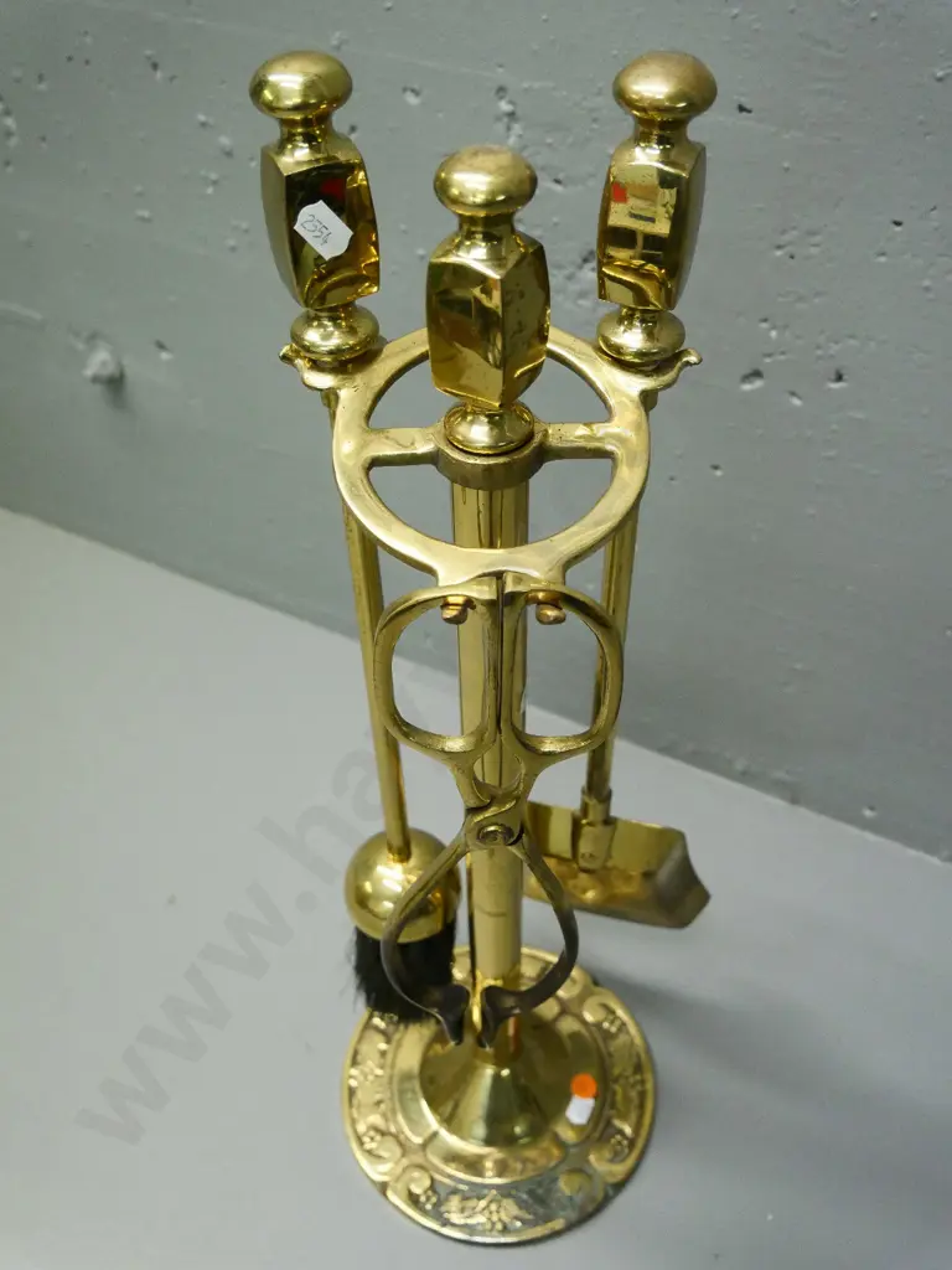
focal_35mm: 34
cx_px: 476
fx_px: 1247
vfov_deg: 54.0
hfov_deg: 41.8
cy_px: 635
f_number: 3.8
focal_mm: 17
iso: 3200
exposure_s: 1/400
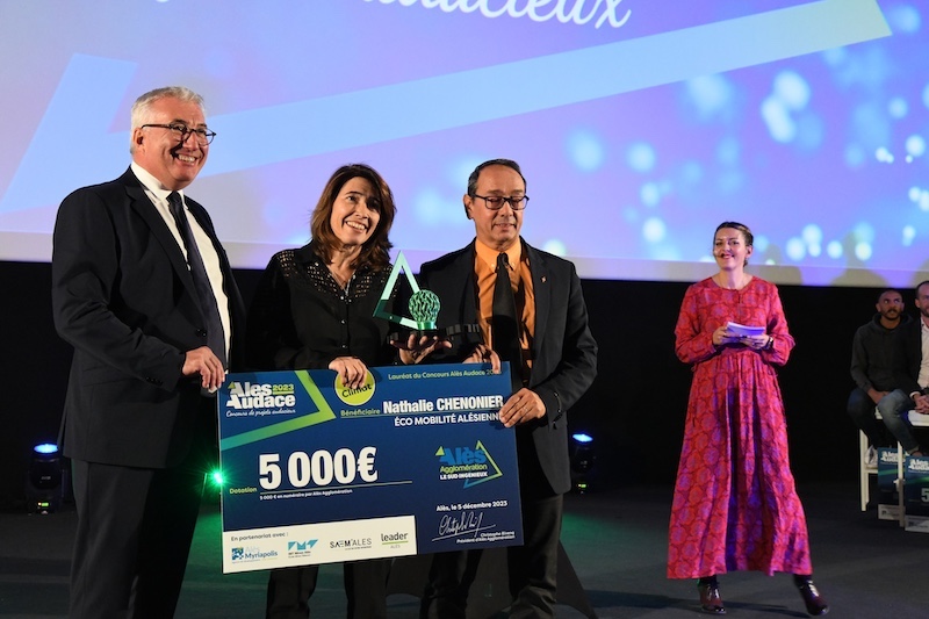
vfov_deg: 27.0
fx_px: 1290
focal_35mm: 50
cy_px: 310
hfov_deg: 39.6
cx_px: 464
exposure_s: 1/50
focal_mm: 50
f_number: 9
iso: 10000
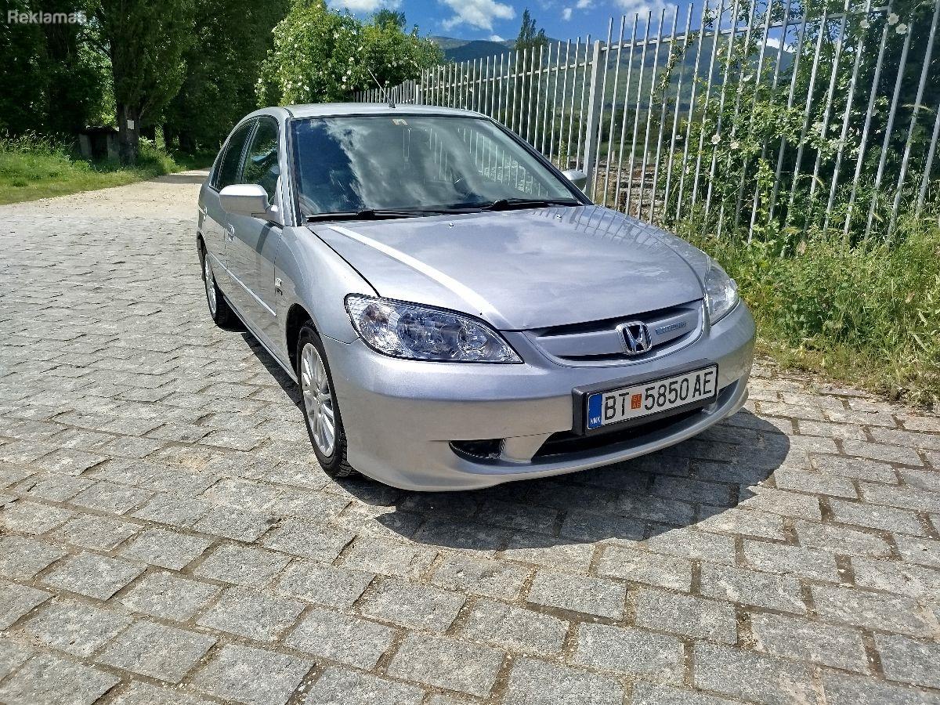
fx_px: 652
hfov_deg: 71.6
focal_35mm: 24
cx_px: 470
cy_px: 352
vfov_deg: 56.8
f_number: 1.7
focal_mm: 5.31
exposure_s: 1/1539
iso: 50
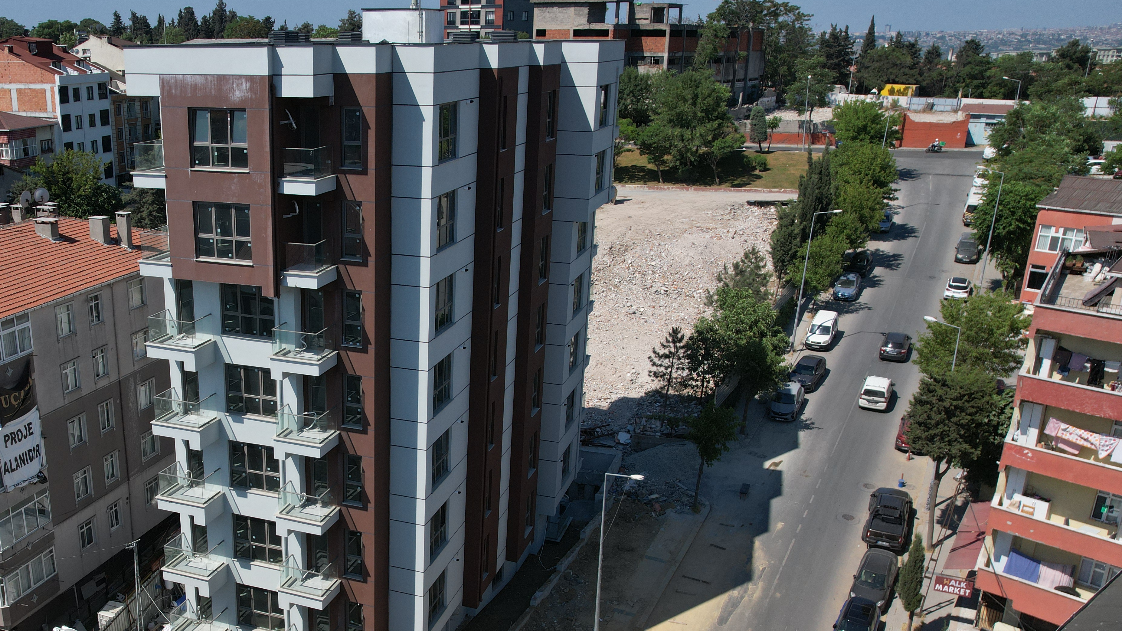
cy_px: 422
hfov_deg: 56.4
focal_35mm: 34
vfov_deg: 34.3
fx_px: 1011
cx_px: 348
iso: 100
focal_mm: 8.38
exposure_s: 1/3000
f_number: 2.8
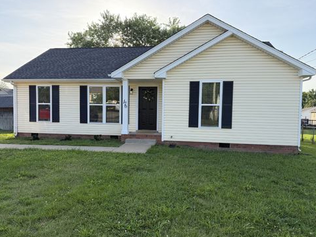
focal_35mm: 25
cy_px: 121
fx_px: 228
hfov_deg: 69.4
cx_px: 153
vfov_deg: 54.9
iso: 100
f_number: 1.78
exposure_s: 1/1361
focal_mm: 6.76
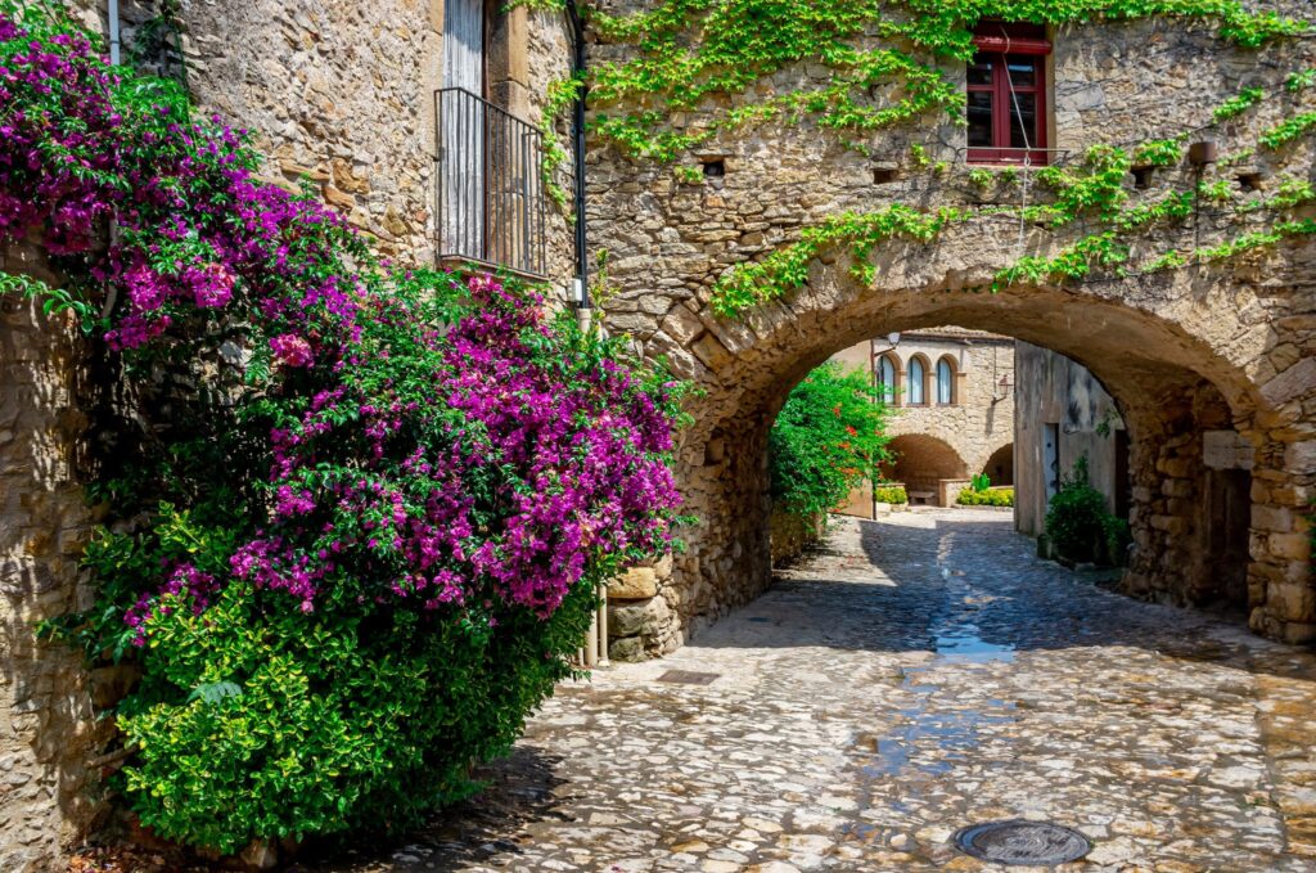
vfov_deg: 42.2
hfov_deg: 60.4
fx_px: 1131
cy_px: 436
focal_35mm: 31
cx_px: 658
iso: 200
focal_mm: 21
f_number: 9
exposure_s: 1/250
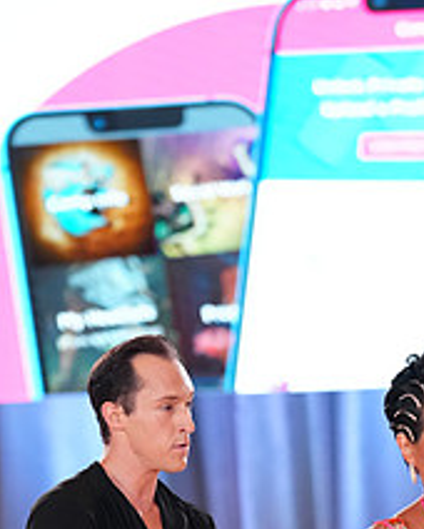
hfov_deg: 5.2
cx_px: 340
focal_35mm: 300
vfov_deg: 6.4
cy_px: 699
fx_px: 4699
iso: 3200
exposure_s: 1/640
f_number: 2.8
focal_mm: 117
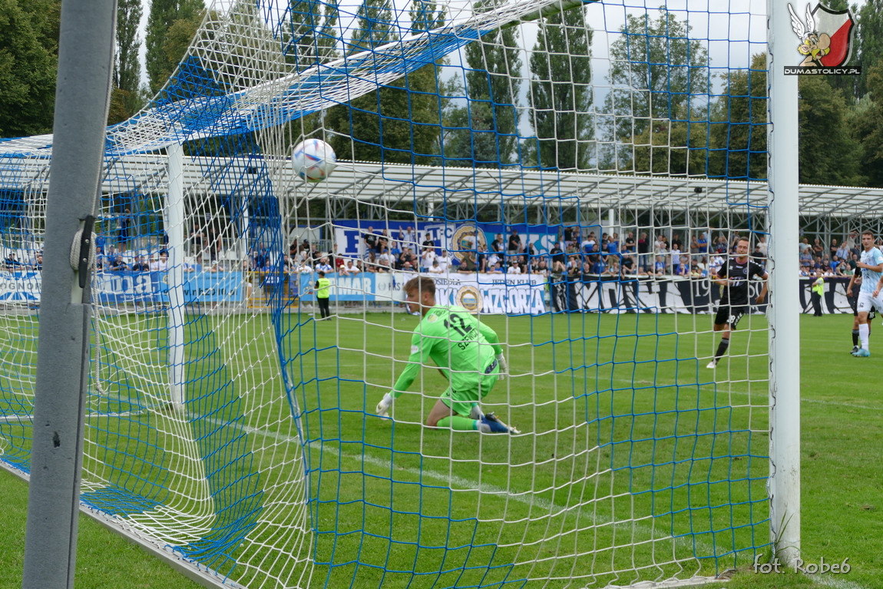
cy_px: 294
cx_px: 442
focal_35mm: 61
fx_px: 1496
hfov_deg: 32.9
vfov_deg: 22.3
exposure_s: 1/250
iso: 125
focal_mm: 22.2
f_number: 3.5
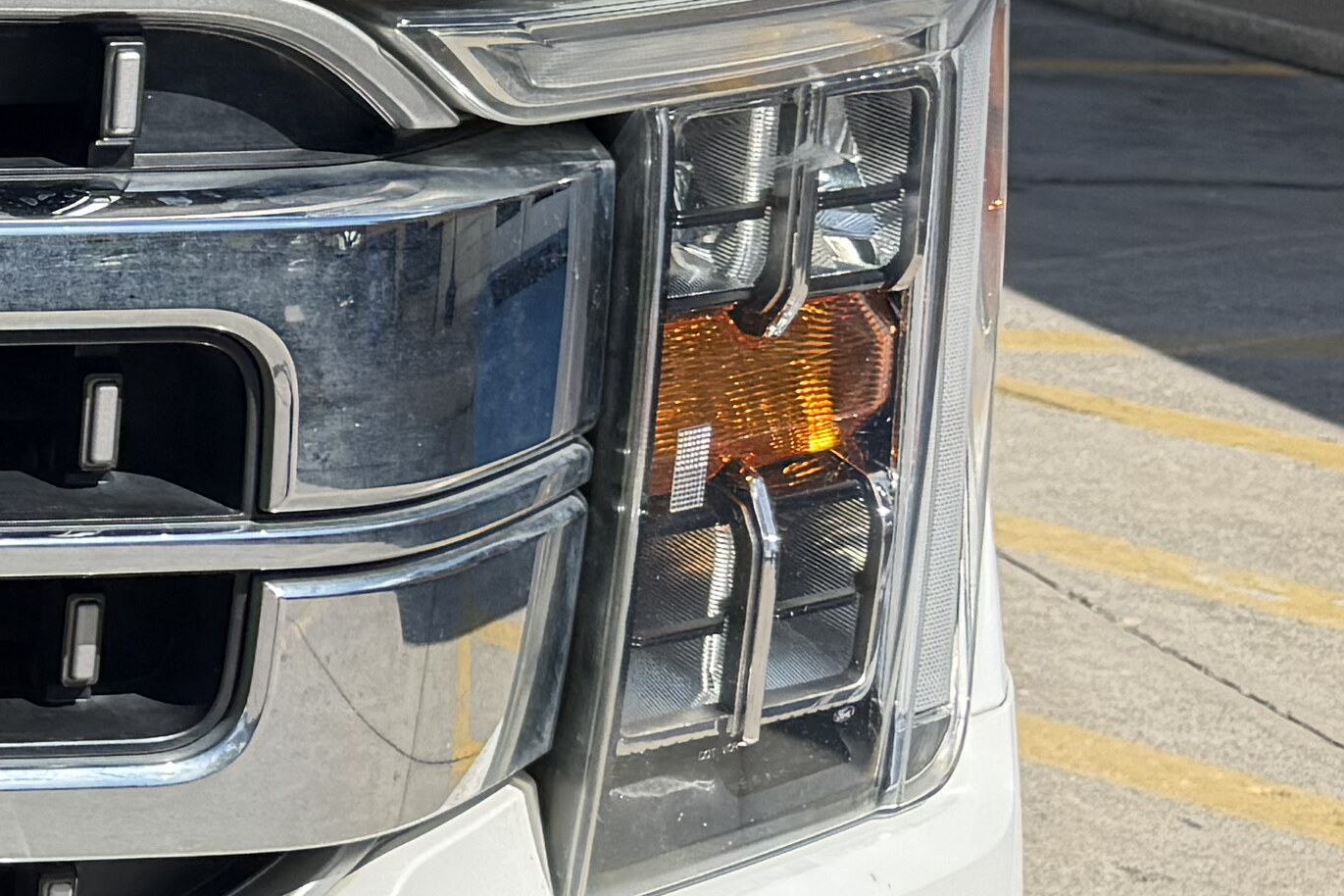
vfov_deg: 13.1
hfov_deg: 16.4
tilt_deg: -11.1
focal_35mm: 104
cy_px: 306
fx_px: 3882
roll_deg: -0.8
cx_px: -1081
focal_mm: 6.76
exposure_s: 1/3759
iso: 100
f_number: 1.78
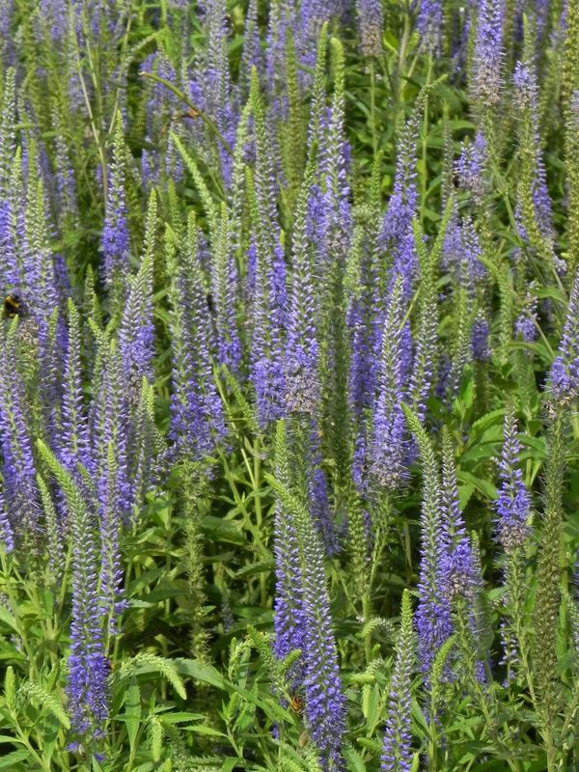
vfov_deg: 15.3
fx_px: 2877
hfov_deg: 11.5
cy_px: 386
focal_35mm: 129
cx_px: 290
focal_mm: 23
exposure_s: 1/250
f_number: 8
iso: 160
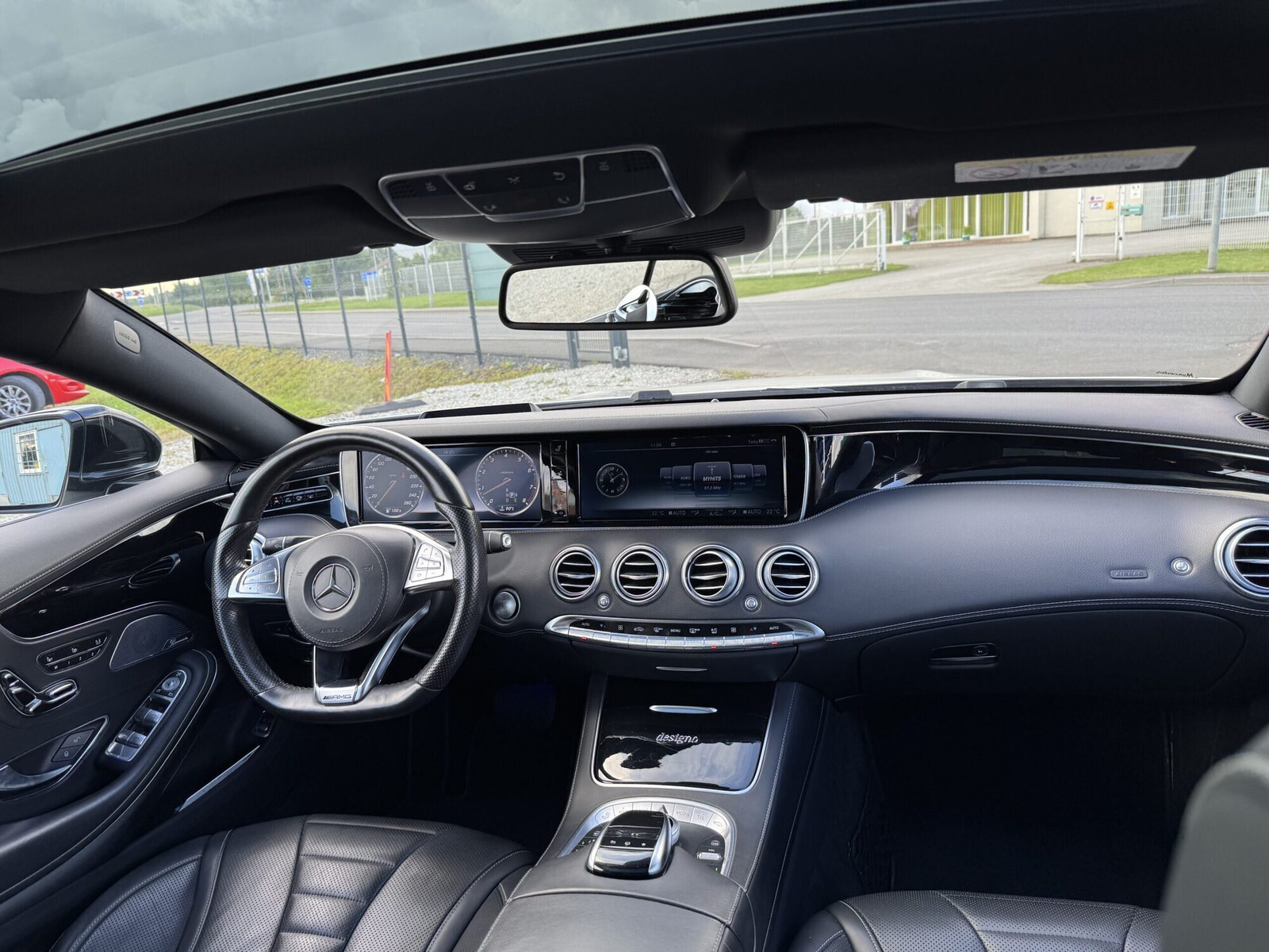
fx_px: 880
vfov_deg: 56.8
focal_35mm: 24
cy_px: 476
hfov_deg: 71.6
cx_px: 634
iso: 64
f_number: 1.78
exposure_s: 1/156
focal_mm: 6.76
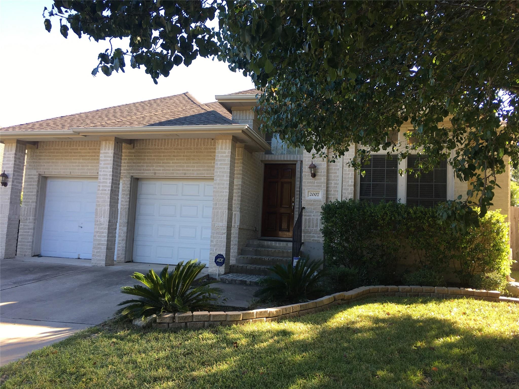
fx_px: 435
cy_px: 194
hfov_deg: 61.7
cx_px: 260
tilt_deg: +6.3
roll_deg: -2.1
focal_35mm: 29
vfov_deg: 48.2
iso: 25
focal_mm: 4.15
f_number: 2.2
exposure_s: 1/189
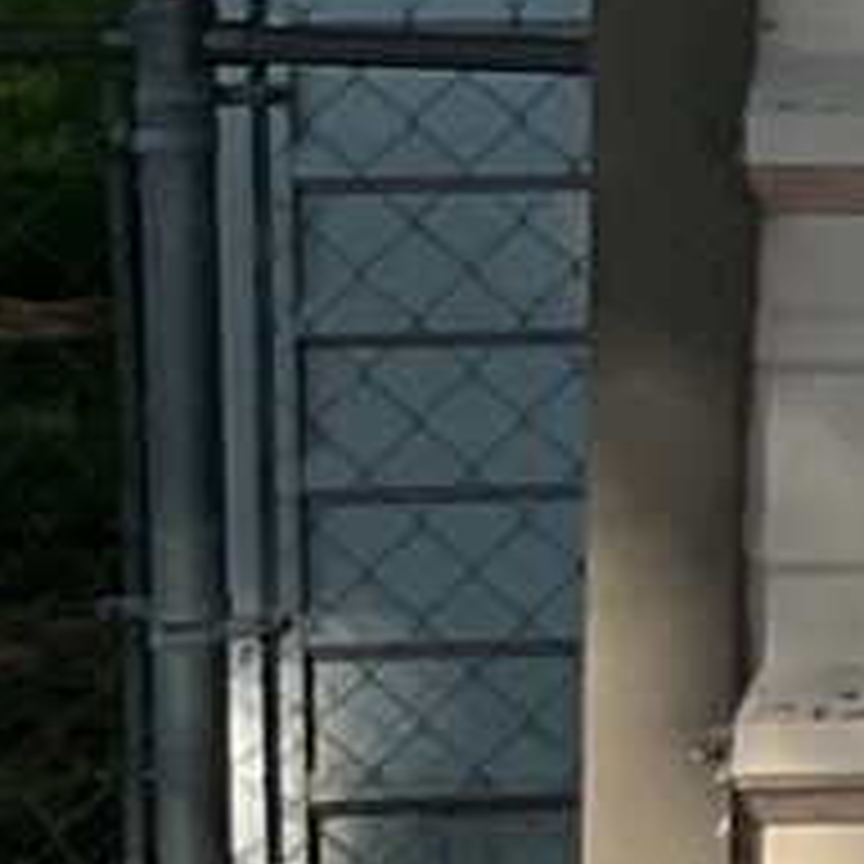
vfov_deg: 6.4
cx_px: 4198
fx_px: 7709
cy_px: -207
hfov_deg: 5.2
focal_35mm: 273
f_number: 1.8
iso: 16
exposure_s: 1/2667
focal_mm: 3
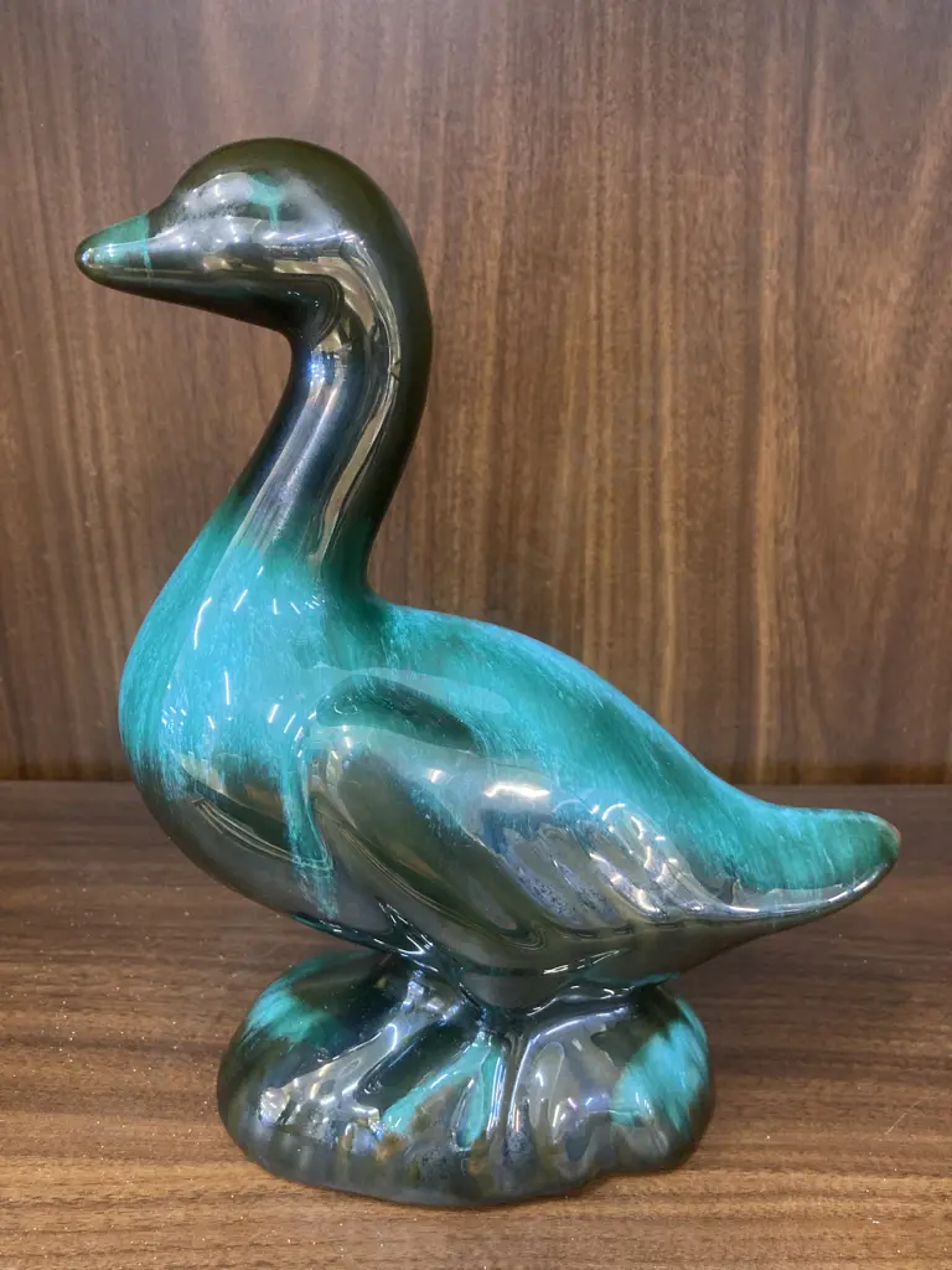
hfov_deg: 49.7
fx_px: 1027
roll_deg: +0.6
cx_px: 476
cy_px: 635
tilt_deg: -20.3
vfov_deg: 63.4
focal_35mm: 28
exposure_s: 1/25
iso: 400
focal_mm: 3.99
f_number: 1.8
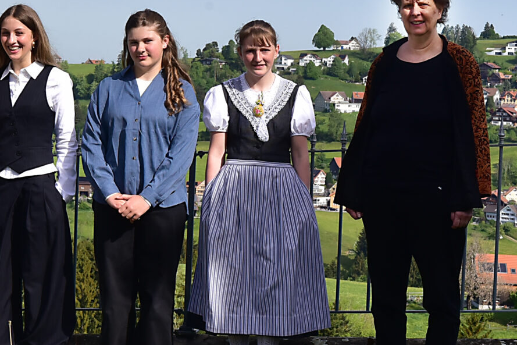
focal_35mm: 144
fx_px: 2068
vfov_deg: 9.5
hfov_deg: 13.6
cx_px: -214
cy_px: 104
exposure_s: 1/640
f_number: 16
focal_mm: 50
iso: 640
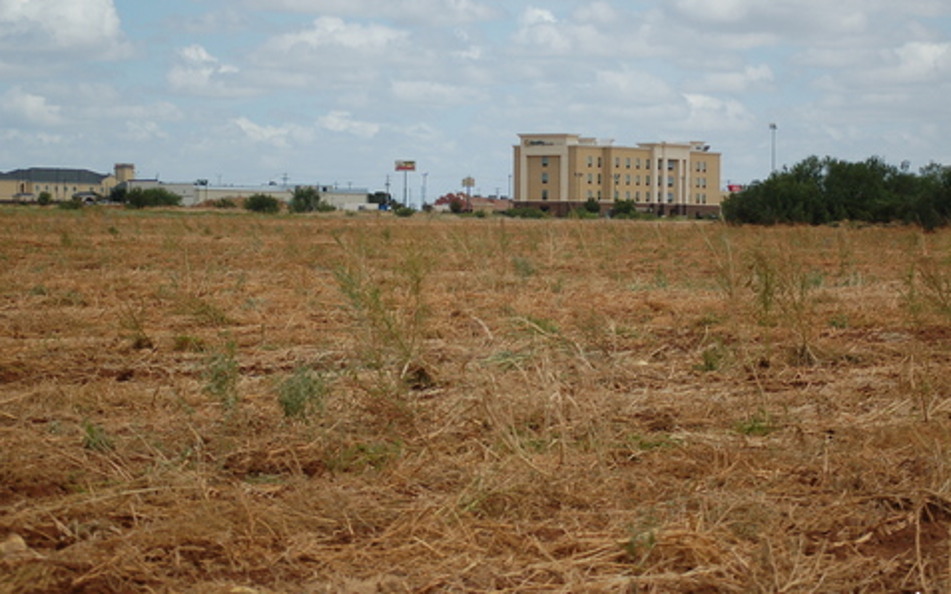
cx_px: 498
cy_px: 187
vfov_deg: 11.6
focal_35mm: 113
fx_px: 2920
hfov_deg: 18.5
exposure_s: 1/2000
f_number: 4
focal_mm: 55
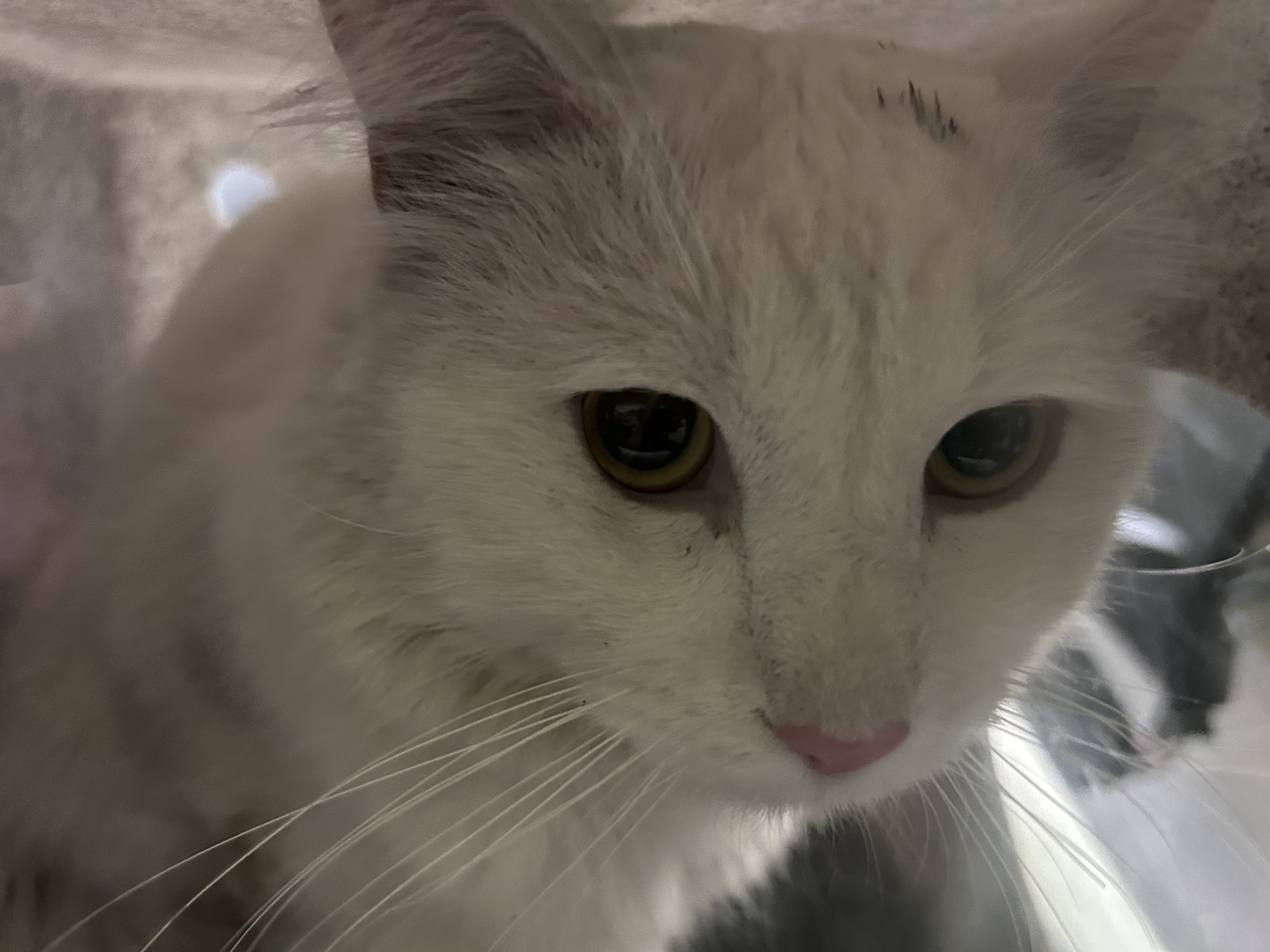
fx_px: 954
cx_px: 635
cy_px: 476
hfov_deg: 67.3
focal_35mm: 26
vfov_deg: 53.1
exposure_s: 1/30
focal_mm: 5.7
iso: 640
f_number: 1.5
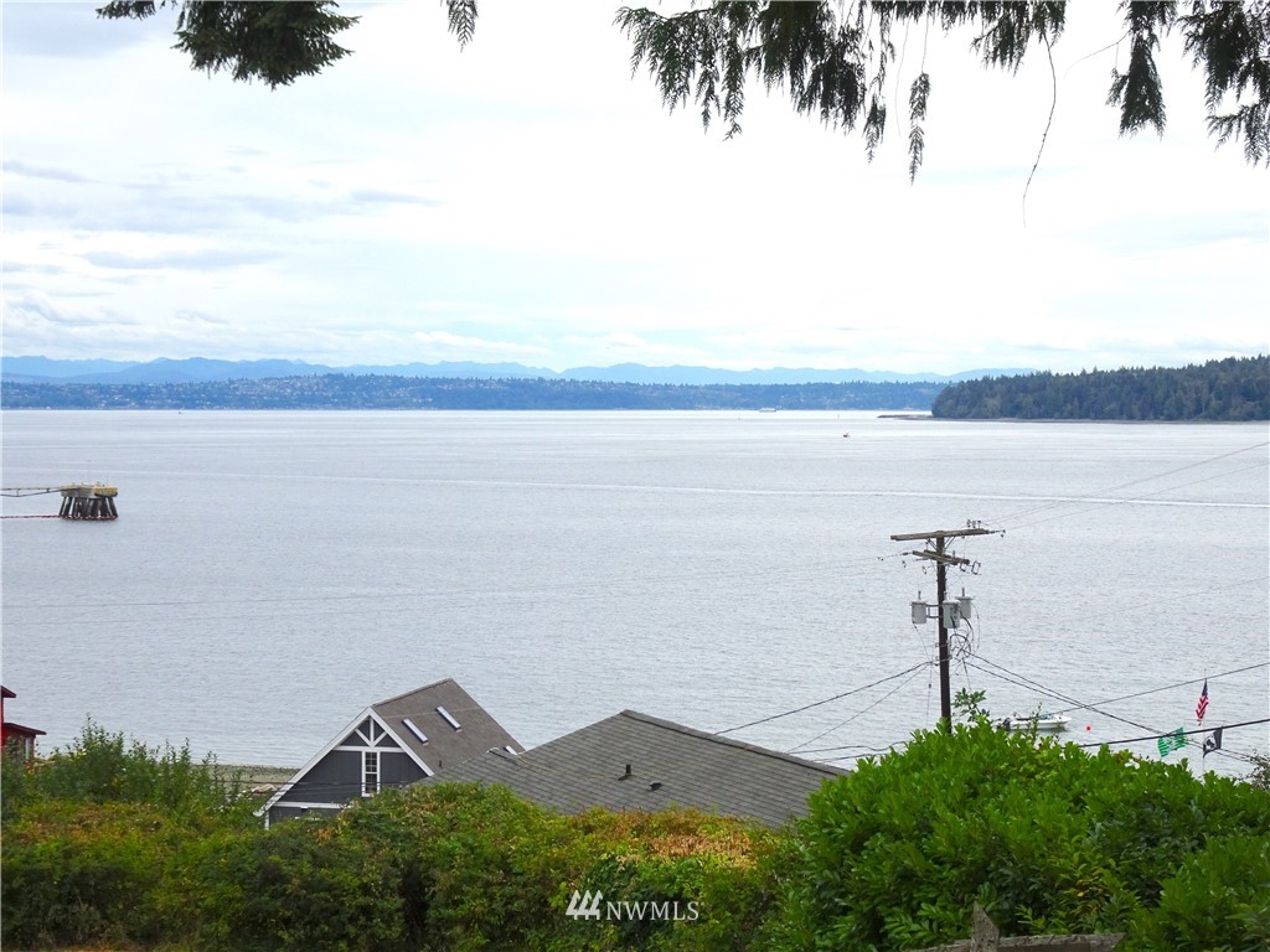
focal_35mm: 68
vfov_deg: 21.6
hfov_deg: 28.6
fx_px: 2495
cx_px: 635
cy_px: 476
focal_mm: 11.66
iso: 80
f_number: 4.5
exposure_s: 1/500
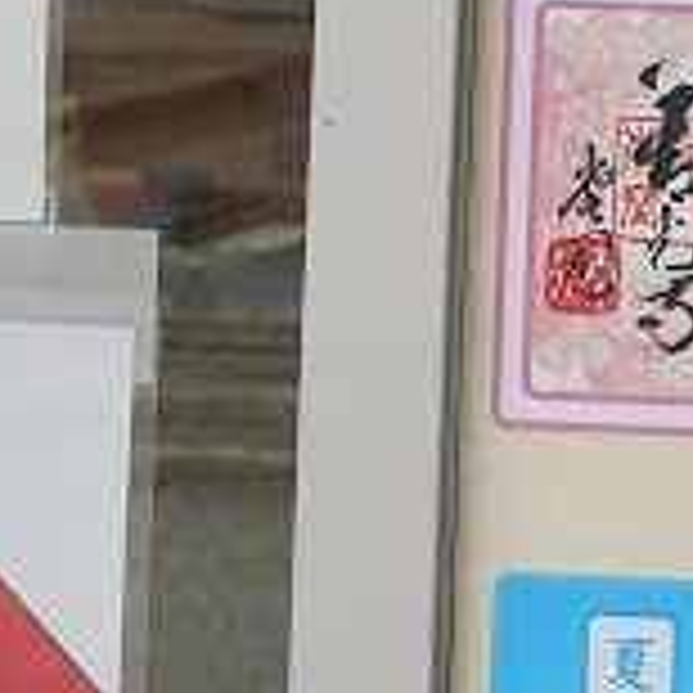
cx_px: 1935
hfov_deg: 8.0
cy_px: -486
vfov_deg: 8.8
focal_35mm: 192
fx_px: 4349
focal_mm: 29
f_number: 4.5
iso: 100
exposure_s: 1/100
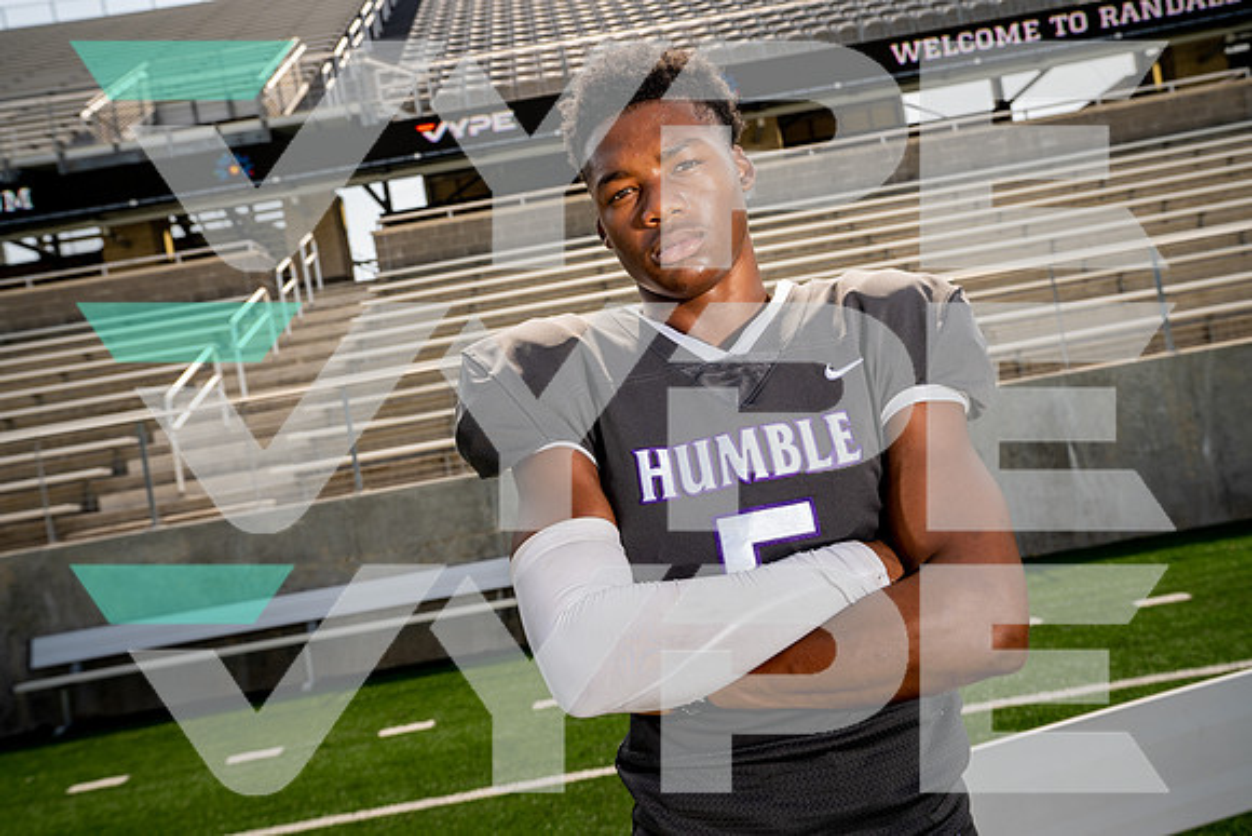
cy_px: 418
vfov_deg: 38.9
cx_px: 626
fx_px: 1183
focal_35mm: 34
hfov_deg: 55.8
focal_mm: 34
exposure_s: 1/250
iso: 100
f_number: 7.1
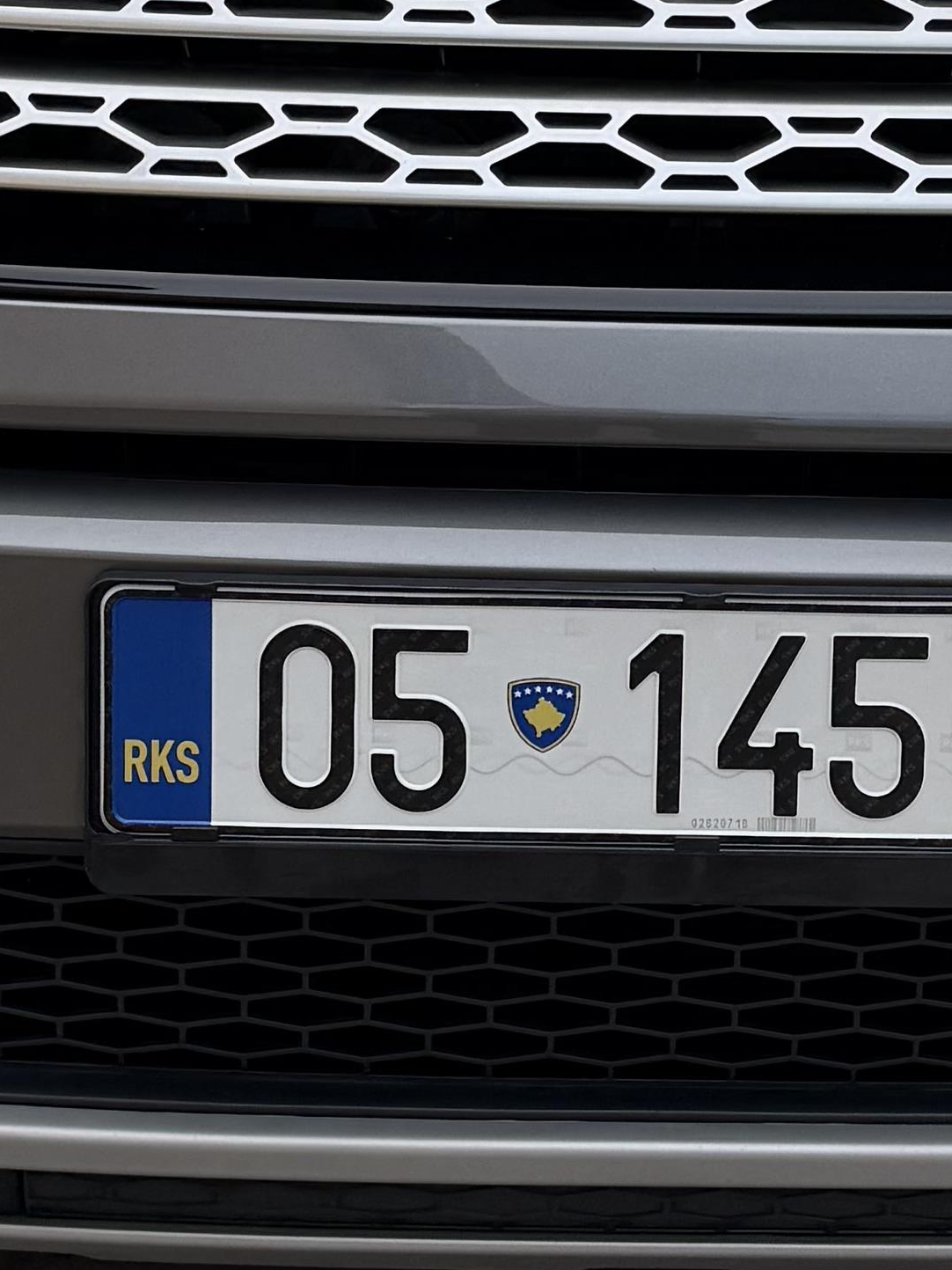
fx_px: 3484
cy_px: 245
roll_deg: -0.8
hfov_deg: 15.5
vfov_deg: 20.4
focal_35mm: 95
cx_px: 662
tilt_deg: -12.1
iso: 125
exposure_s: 1/190
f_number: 1.78
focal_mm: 6.76
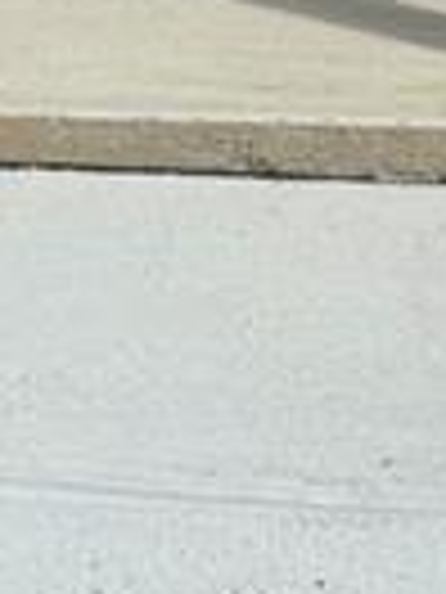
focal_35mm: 140
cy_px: -891
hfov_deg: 10.6
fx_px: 2405
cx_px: 108
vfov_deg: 11.4
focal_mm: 6.76
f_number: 1.78
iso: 80
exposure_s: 1/3584
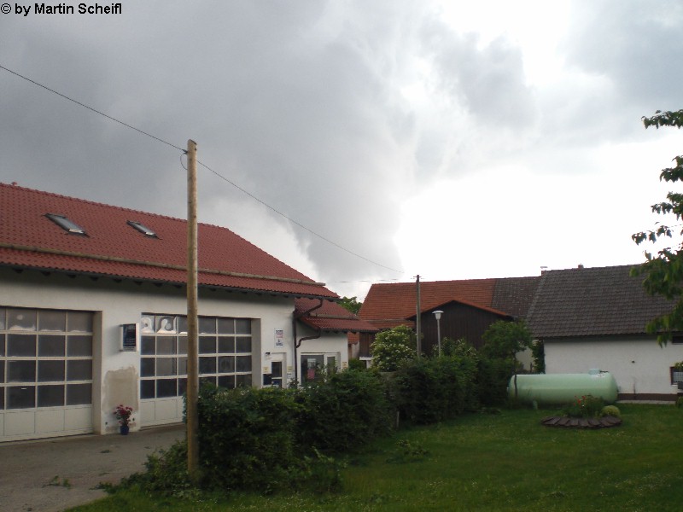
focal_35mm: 38
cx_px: 342
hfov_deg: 49.0
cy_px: 256
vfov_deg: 37.7
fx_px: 750
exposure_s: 1/60
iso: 50
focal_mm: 6.3
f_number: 3.1
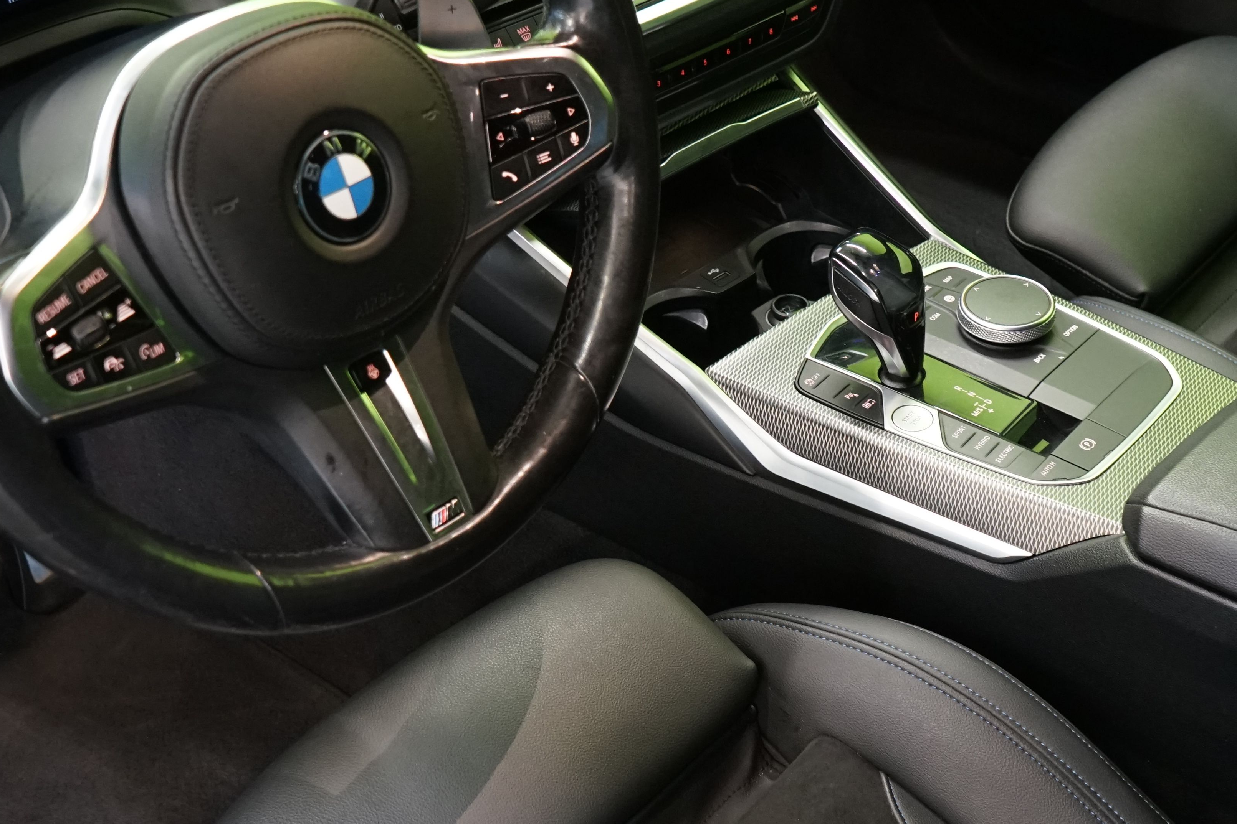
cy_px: 457
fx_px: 1855
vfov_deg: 25.0
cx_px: 773
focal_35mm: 54
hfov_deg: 36.7
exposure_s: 1/20
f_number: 5.6
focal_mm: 29
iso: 2500
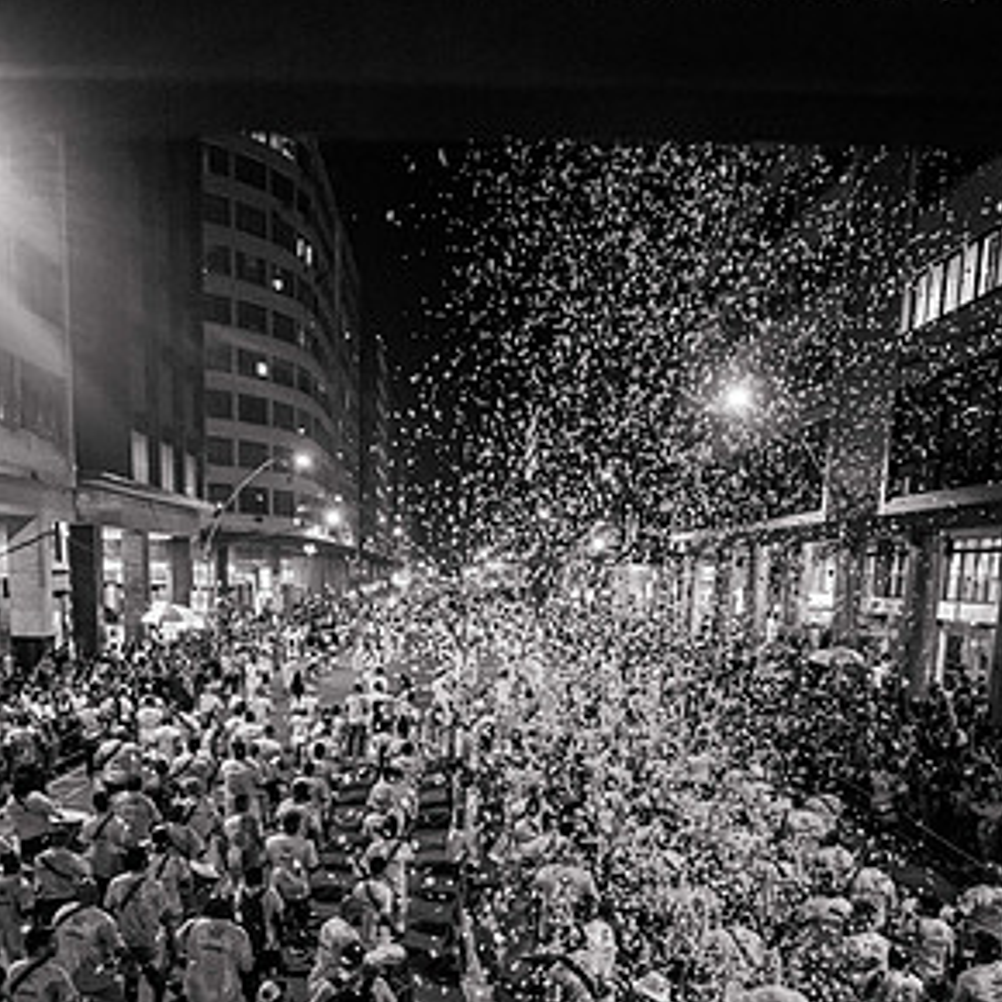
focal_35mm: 29
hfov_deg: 55.6
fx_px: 950
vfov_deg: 53.5
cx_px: 515
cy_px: 729
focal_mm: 22
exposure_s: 1/100
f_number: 4
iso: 3200
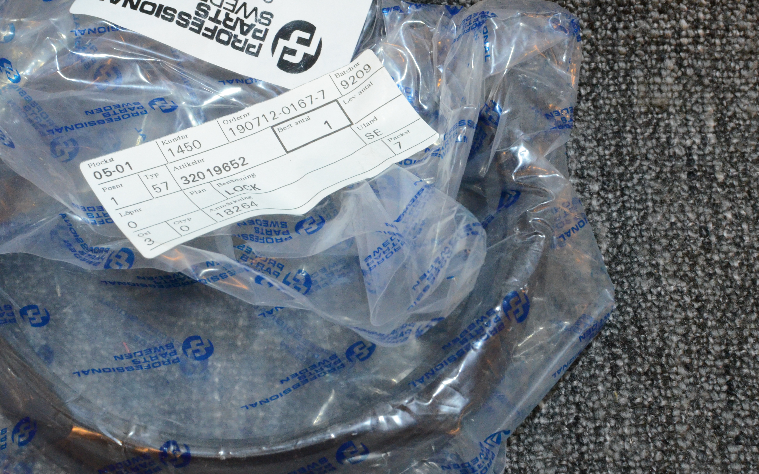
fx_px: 1483
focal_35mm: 72
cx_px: 281
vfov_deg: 18.2
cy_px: 185
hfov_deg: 28.6
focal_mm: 35
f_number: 11
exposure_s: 1/50
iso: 2500
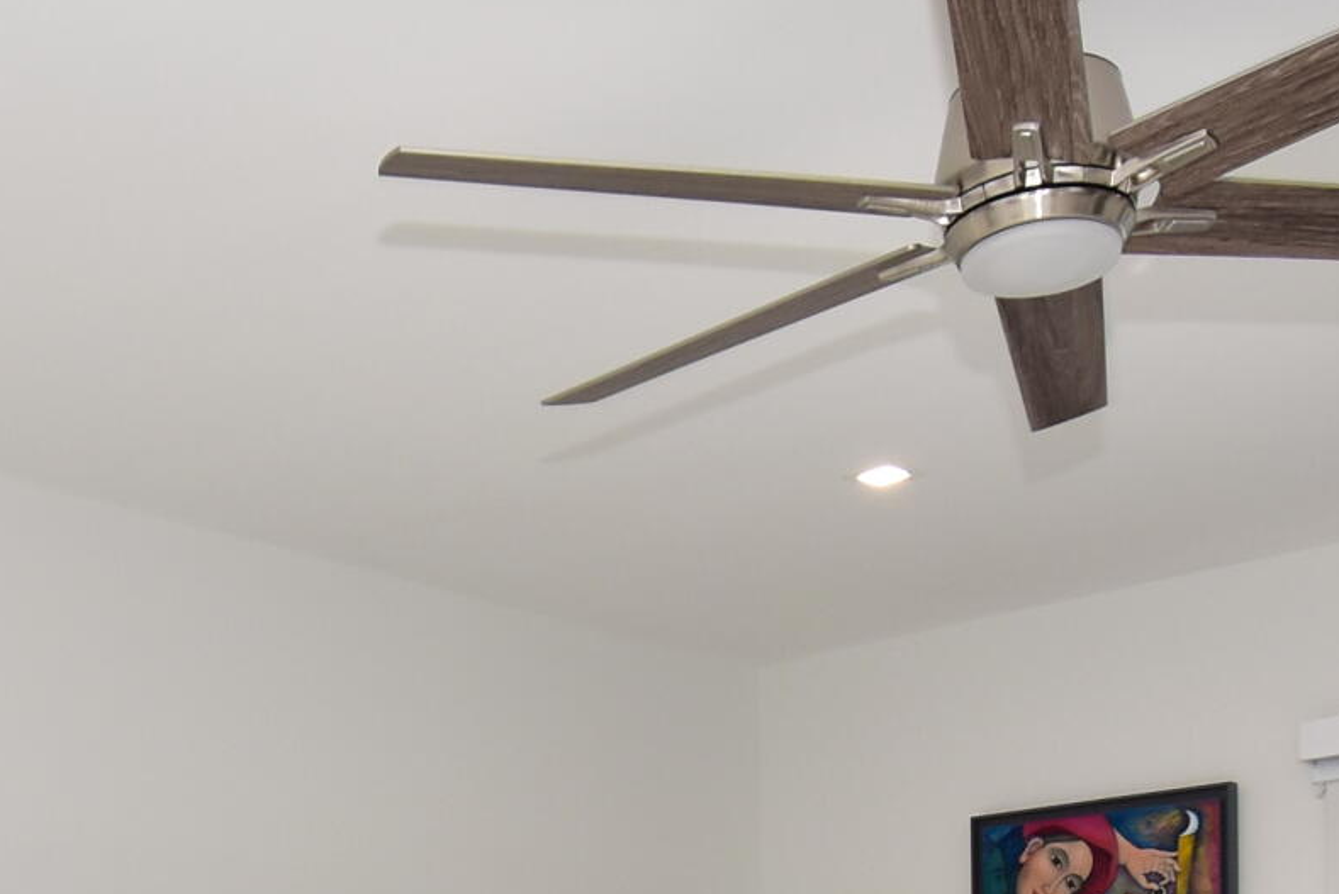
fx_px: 2121
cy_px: 1229
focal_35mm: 57
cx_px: 392
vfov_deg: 21.1
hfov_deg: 34.5
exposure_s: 1/200
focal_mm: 10
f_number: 5.6
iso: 500
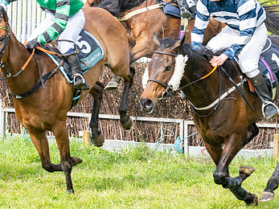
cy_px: 74
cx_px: 205
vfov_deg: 6.4
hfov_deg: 8.5
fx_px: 1877
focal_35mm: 233
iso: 400
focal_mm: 70
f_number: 5.6
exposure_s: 1/1000
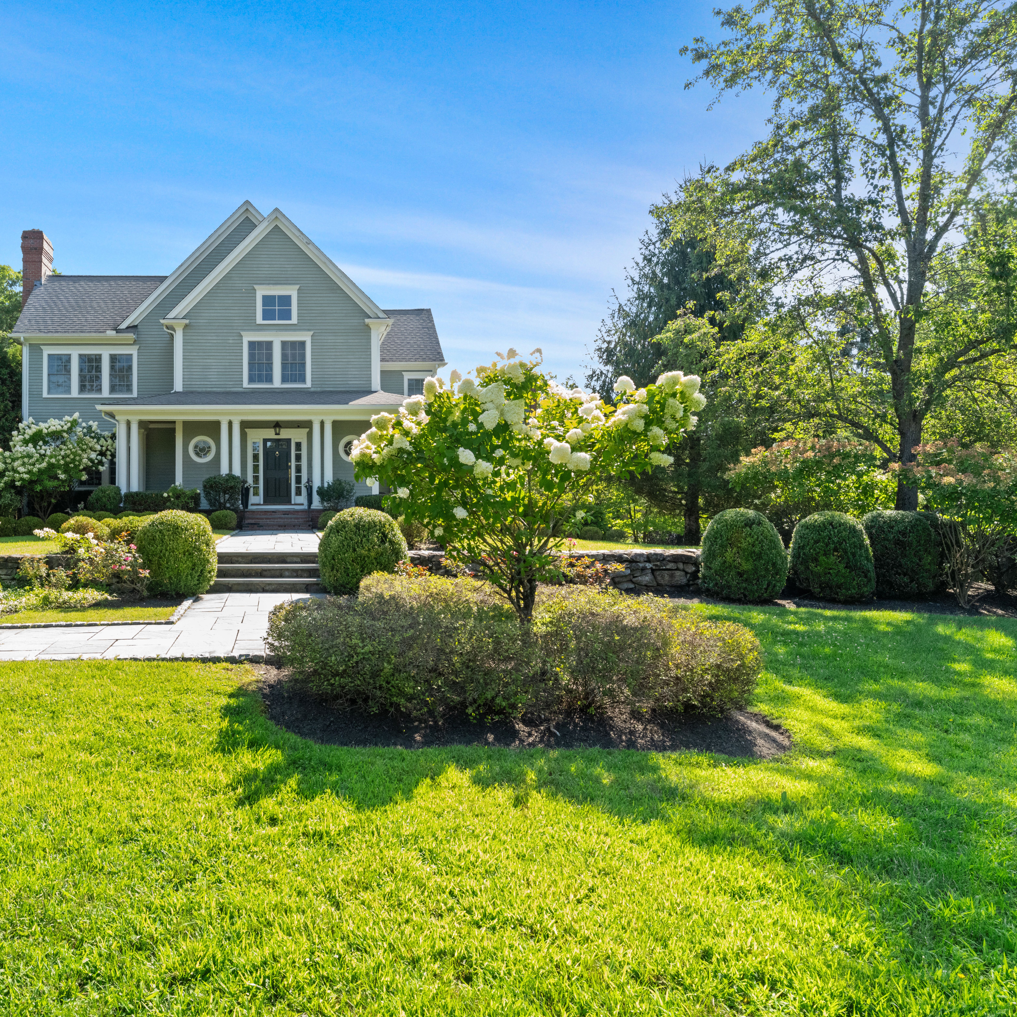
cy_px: 512
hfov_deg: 64.6
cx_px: 284
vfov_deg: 67.8
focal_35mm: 23
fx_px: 757
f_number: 11
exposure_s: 1/400
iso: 3200
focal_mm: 17.6
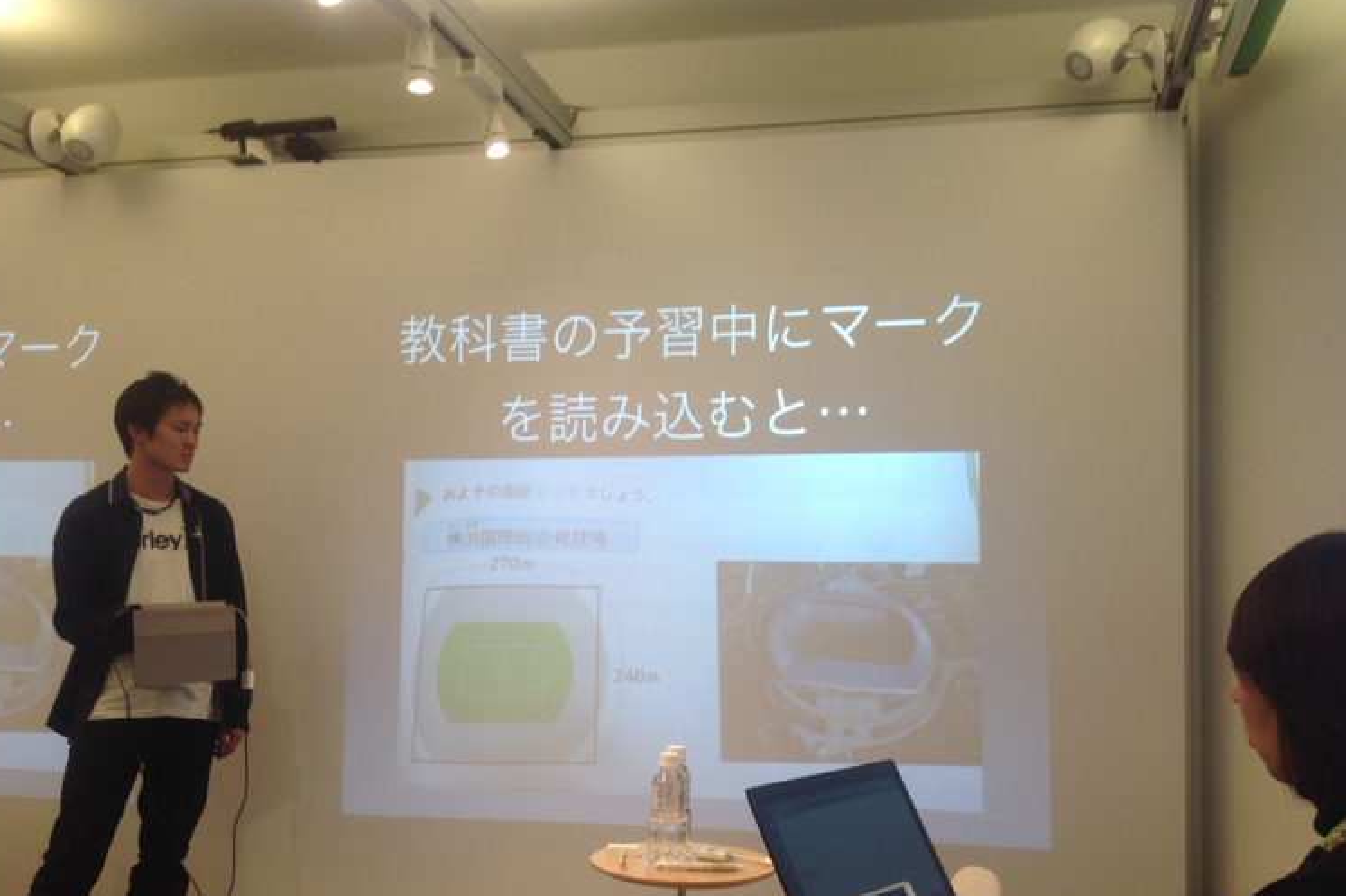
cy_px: 526
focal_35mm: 39
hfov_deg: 49.6
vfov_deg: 34.1
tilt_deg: +4.2
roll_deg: -2.5
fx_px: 1458
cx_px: 700
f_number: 2.4
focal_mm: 4.28
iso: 50
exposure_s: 1/30
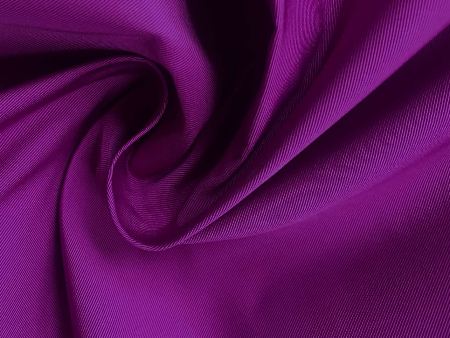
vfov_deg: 37.4
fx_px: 494
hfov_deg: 48.7
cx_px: 181
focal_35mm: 38
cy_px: 121
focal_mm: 3.99
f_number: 1.8
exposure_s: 1/15
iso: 50
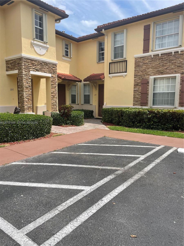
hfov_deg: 53.1
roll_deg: -0.4
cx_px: 92
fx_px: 184
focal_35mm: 26
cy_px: 123
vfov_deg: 67.3
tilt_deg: -5.3
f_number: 1.6
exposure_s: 1/3731
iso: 32
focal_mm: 4.2
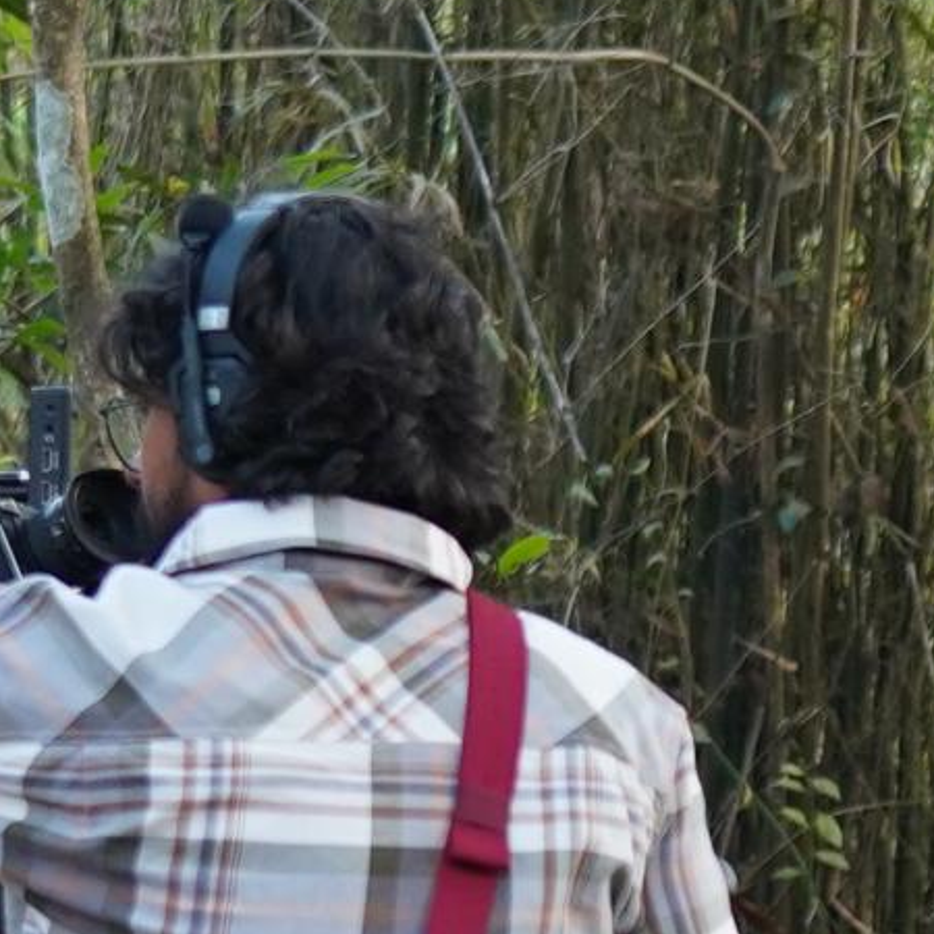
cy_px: 1036
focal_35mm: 254
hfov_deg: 6.8
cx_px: 1426
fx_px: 7754
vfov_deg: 6.9
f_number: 2
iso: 800
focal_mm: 35
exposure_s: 1/200
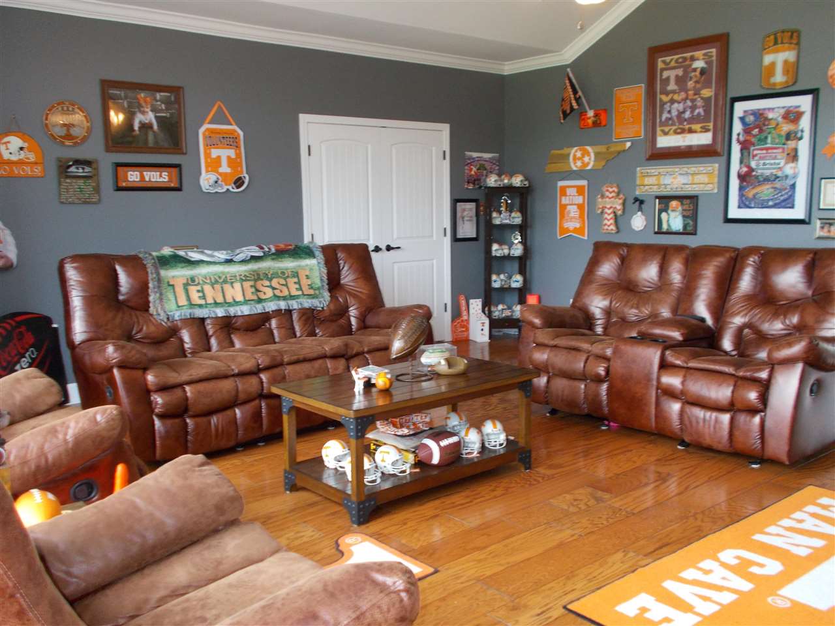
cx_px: 418
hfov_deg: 54.0
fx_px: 820
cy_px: 313
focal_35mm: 34
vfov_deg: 41.8
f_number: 3.6
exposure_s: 1/25
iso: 220
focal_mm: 6
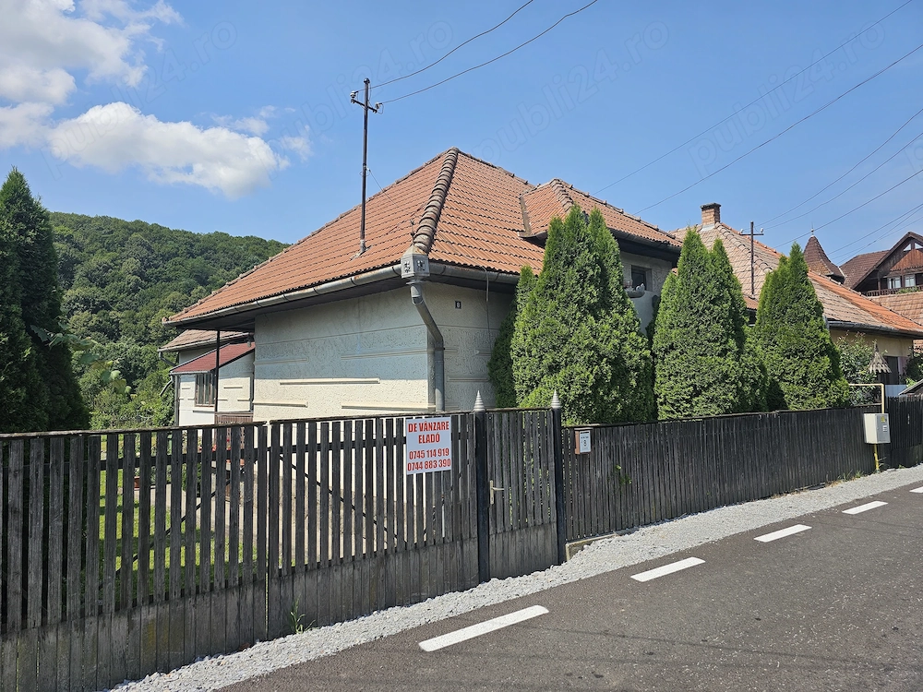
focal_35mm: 23
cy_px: 346
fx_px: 613
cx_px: 462
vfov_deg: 58.9
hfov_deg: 73.9
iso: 10
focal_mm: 6.3
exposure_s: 1/752
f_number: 1.7
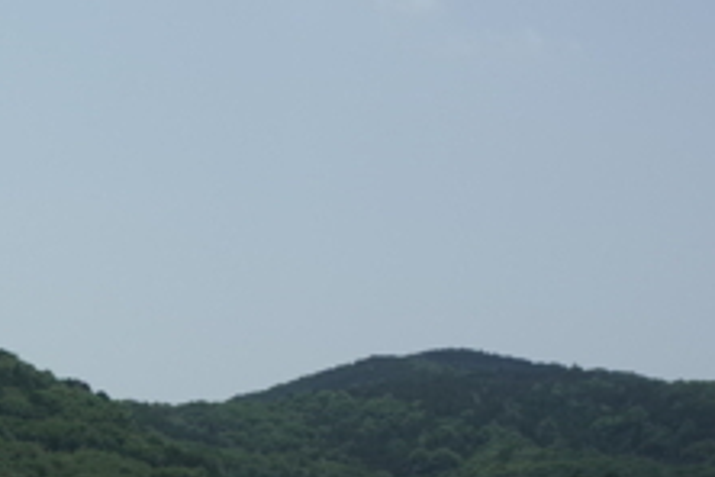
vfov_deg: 10.4
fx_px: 2562
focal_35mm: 129
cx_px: -338
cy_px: 645
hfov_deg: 14.8
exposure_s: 1/2000
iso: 100
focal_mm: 18.3
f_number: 4
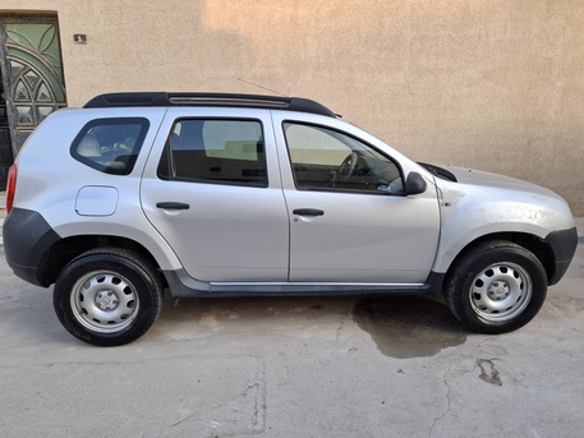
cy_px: 219
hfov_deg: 73.9
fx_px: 388
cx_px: 292
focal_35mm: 23
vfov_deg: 58.9
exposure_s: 1/110
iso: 50
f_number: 1.8
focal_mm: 5.54
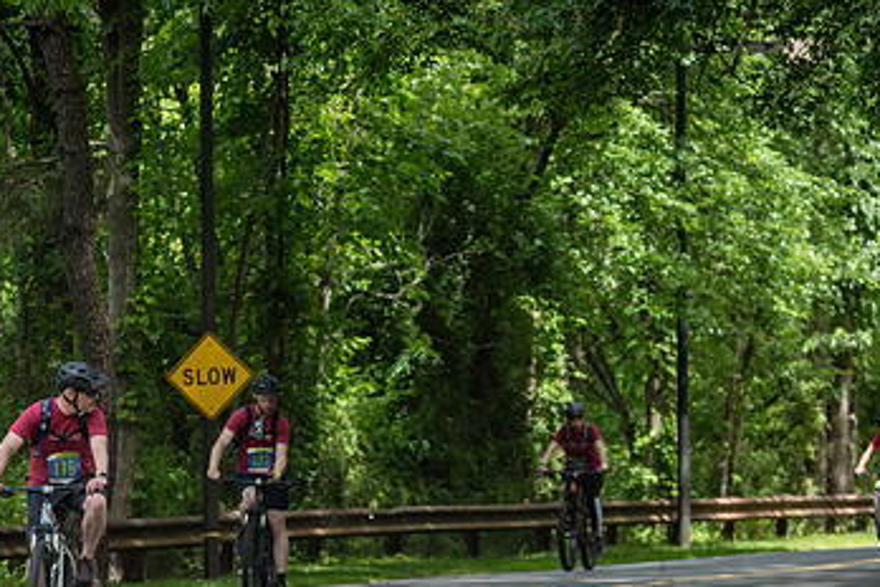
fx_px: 7357
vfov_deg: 4.6
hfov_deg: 6.8
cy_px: 537
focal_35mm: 301
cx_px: 291
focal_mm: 145
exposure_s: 1/640
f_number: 4.5
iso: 250
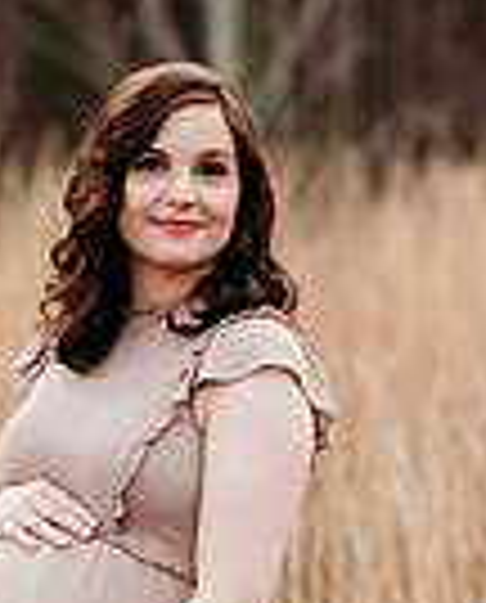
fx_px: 4779
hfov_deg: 5.8
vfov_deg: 7.2
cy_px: 603
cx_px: 135
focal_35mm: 267
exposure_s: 1/400
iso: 160
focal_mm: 85
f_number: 2.5
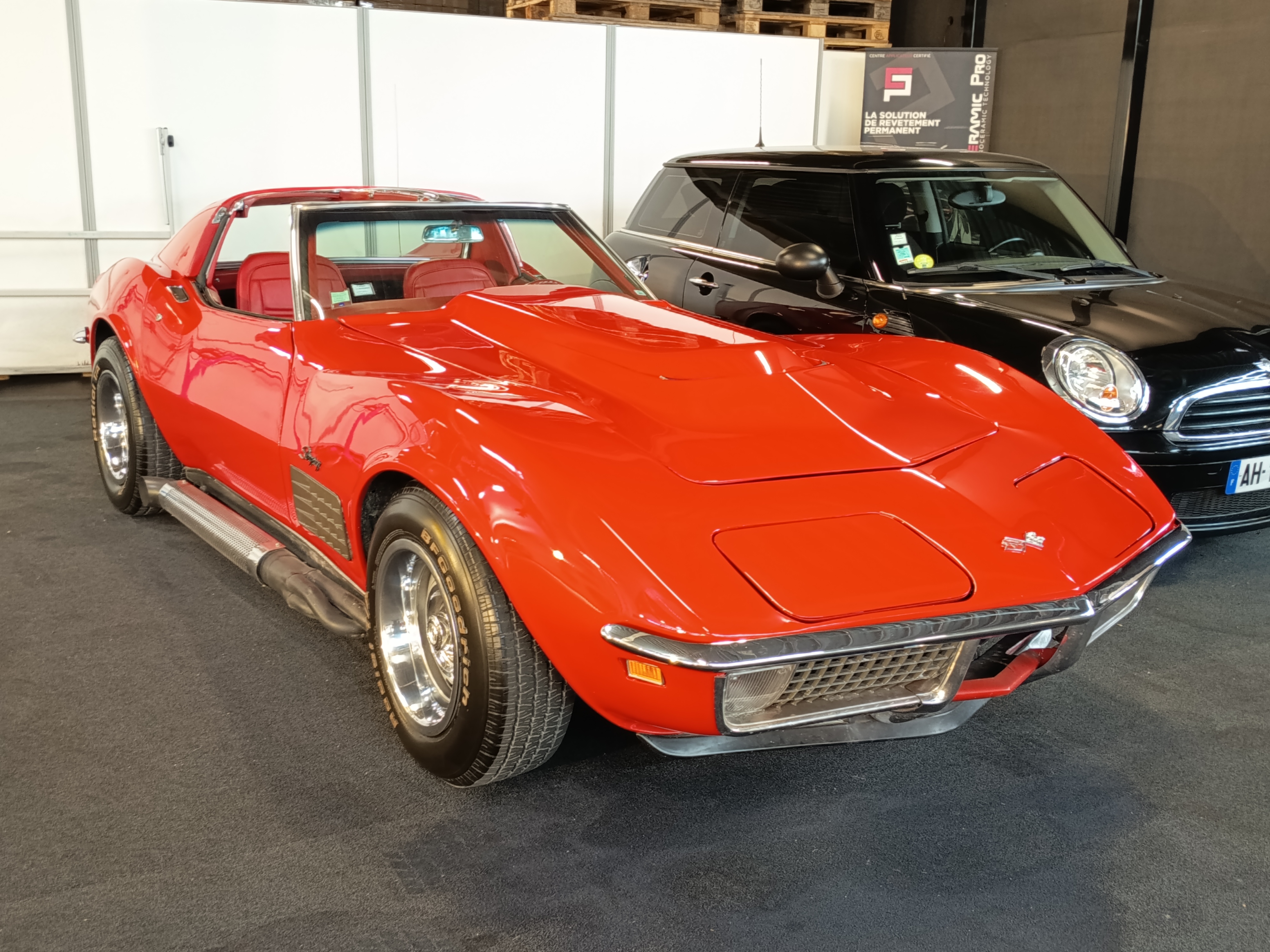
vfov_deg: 41.8
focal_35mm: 34
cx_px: 635
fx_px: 1247
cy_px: 476
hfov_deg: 54.0
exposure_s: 1/25
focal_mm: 5.27
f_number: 1.7
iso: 924
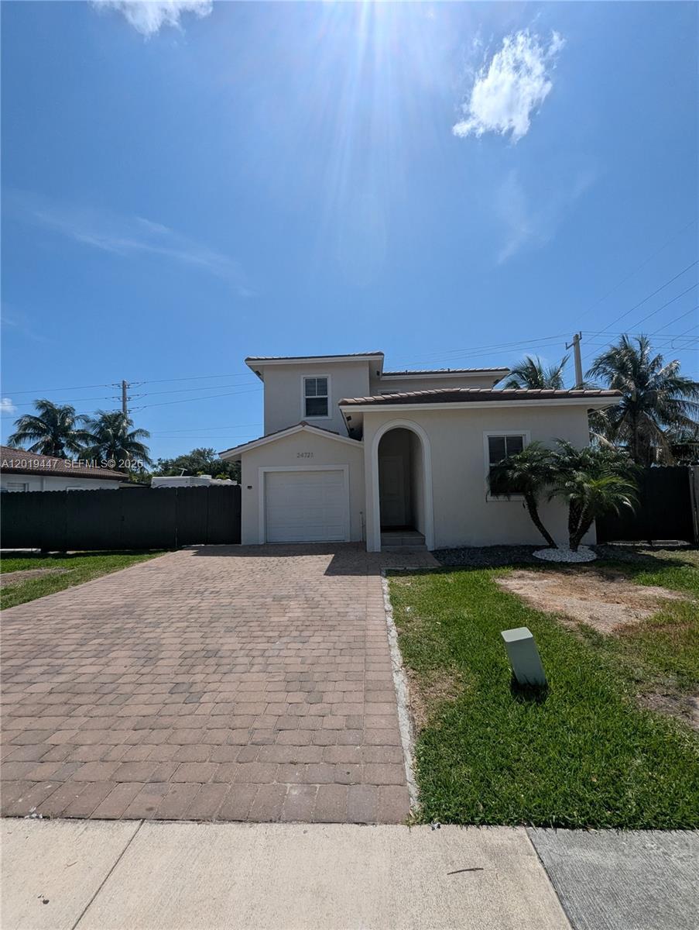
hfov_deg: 90.0
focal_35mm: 13
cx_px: 350
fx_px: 349
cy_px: 465
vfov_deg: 106.1
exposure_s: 1/5319
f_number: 2.2
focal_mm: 1.95
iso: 40
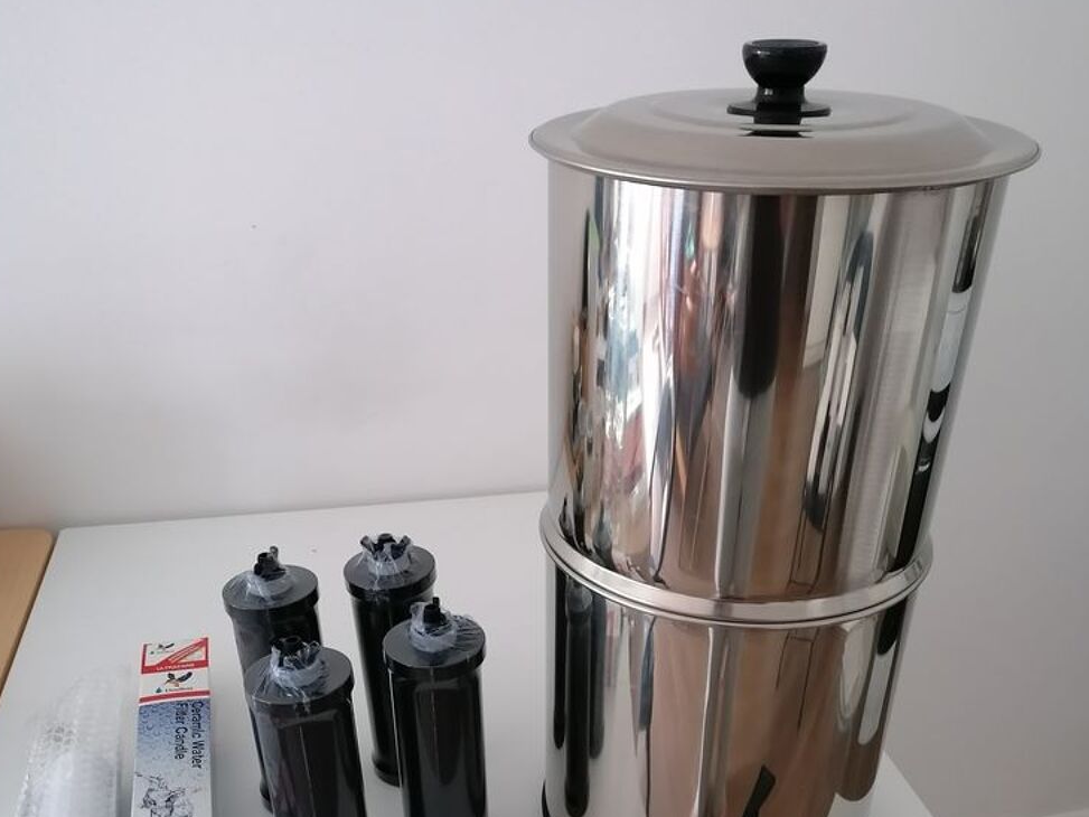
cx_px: 533
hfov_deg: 50.1
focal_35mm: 37
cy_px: 609
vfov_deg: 37.7
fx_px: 1164
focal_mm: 4.75
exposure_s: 1/20
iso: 500
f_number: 1.8
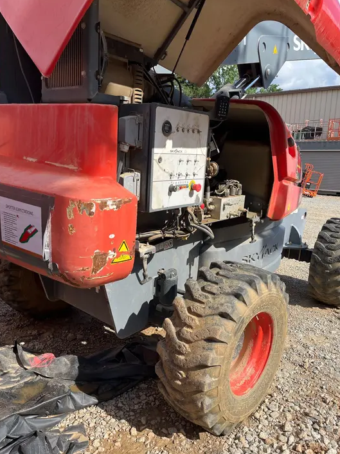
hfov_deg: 51.3
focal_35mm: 27
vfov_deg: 65.3
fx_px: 354
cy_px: 229
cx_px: 173
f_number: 1.6
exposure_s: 1/2222
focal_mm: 5.1
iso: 50
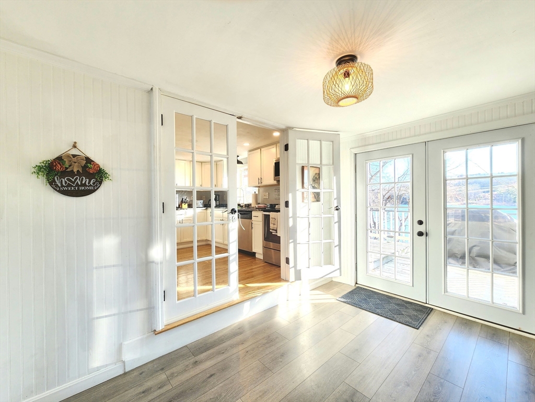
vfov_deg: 89.9
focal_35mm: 13
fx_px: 201
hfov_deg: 106.2
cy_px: 201
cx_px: 268
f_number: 2.2
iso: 80
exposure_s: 1/60.2
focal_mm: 2.2
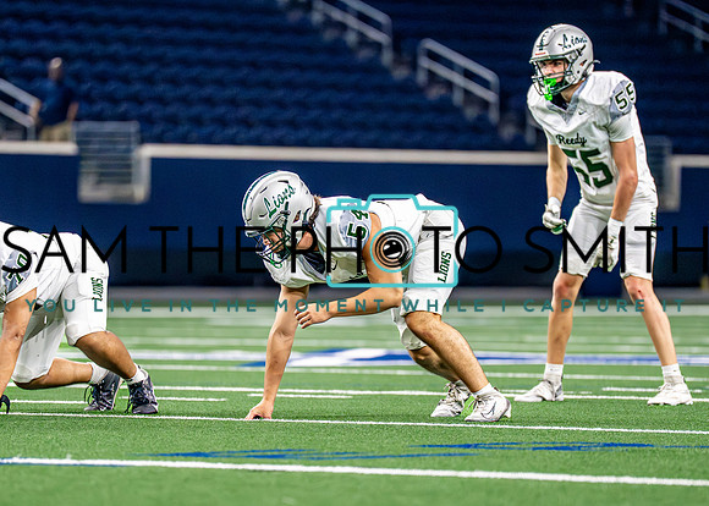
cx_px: 357
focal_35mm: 330
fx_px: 6645
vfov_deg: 4.4
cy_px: 294
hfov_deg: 6.1
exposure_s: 1/1600
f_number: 2.8
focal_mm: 200
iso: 5000
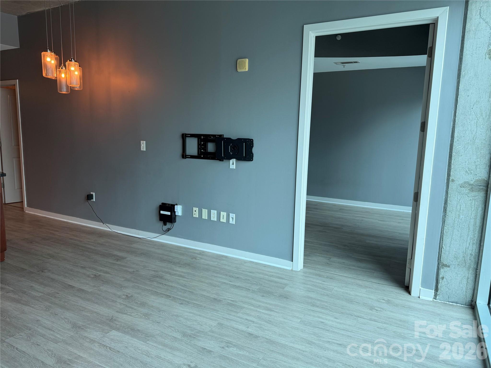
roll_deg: -1.2
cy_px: 184
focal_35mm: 24
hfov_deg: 71.6
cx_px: 246
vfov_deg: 56.8
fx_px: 340
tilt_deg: -8.4
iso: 80
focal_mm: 6.76
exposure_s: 1/120
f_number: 1.78
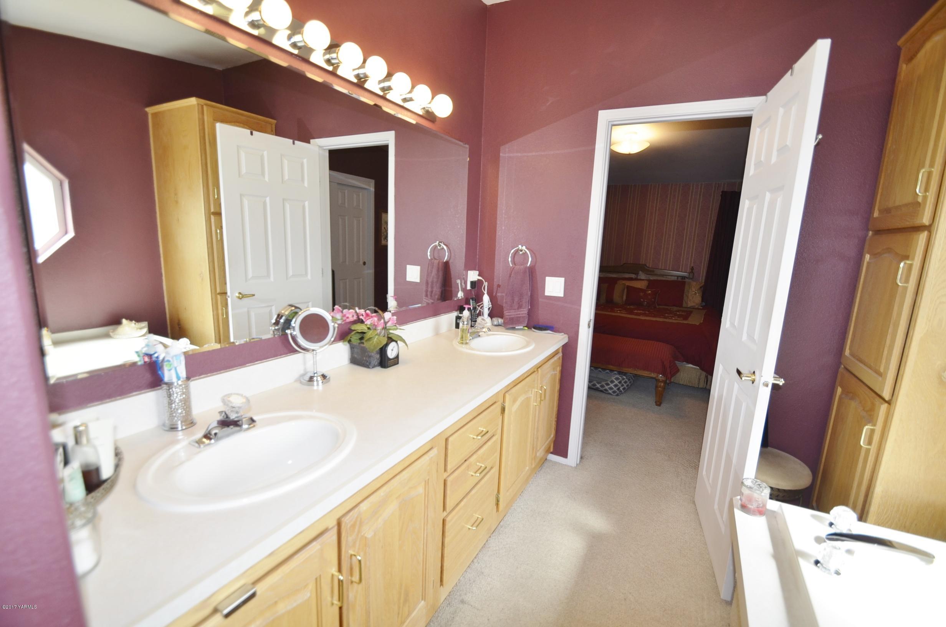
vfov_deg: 77.1
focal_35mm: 15
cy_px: 314
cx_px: 473
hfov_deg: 100.5
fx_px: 393
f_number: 4.5
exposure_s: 1/80
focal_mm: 10
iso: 200
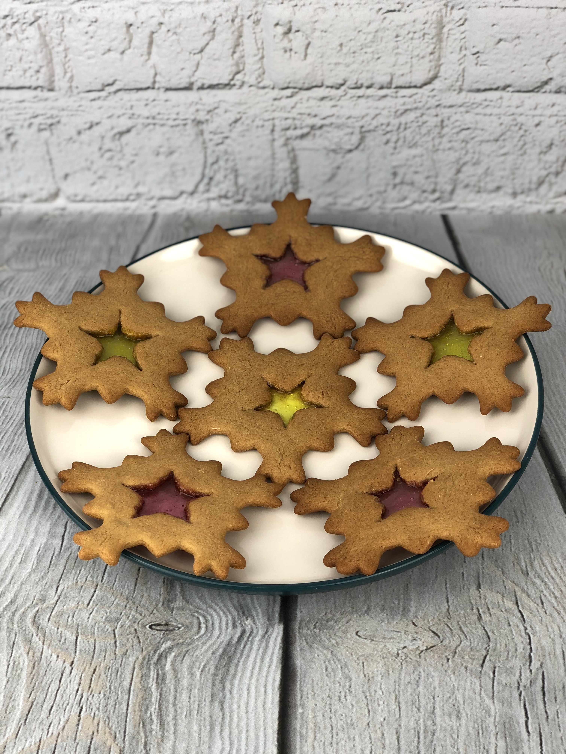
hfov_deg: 28.0
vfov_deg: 36.8
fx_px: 1134
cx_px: 283
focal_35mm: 52
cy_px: 377
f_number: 2.4
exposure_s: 1/100
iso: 25
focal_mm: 6
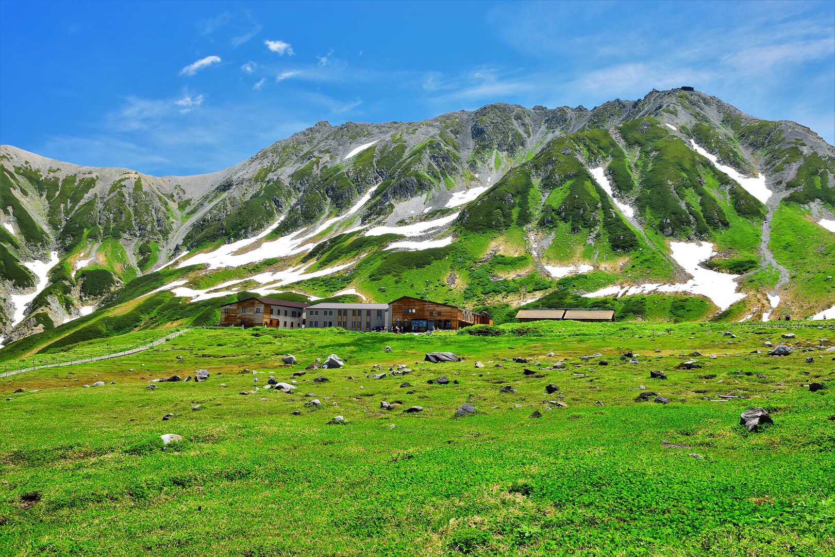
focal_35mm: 39
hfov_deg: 49.6
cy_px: 278
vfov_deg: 34.2
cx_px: 418
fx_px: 905
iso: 100
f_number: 13
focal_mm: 26
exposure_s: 1/30
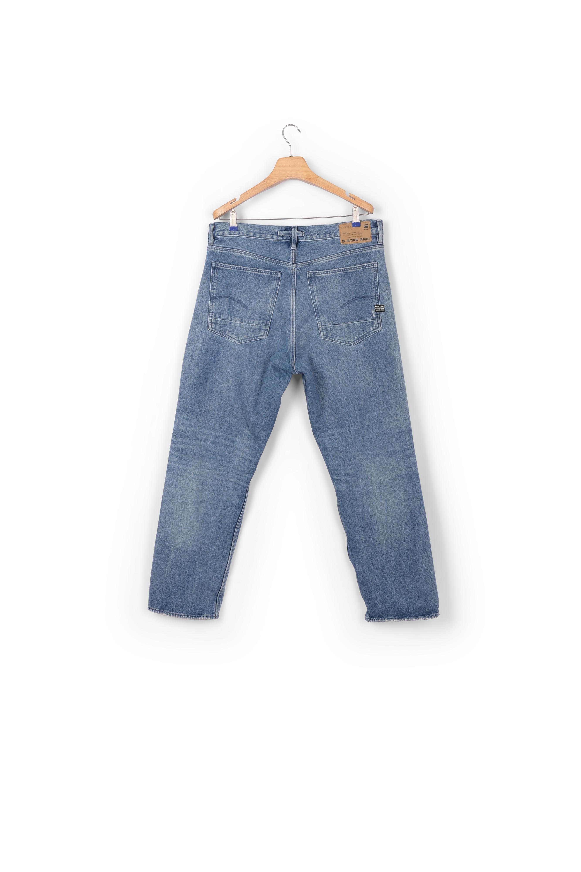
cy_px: 436
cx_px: 290
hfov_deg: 35.9
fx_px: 896
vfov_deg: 51.9
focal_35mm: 37
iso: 100
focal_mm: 37
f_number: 13
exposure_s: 1/200
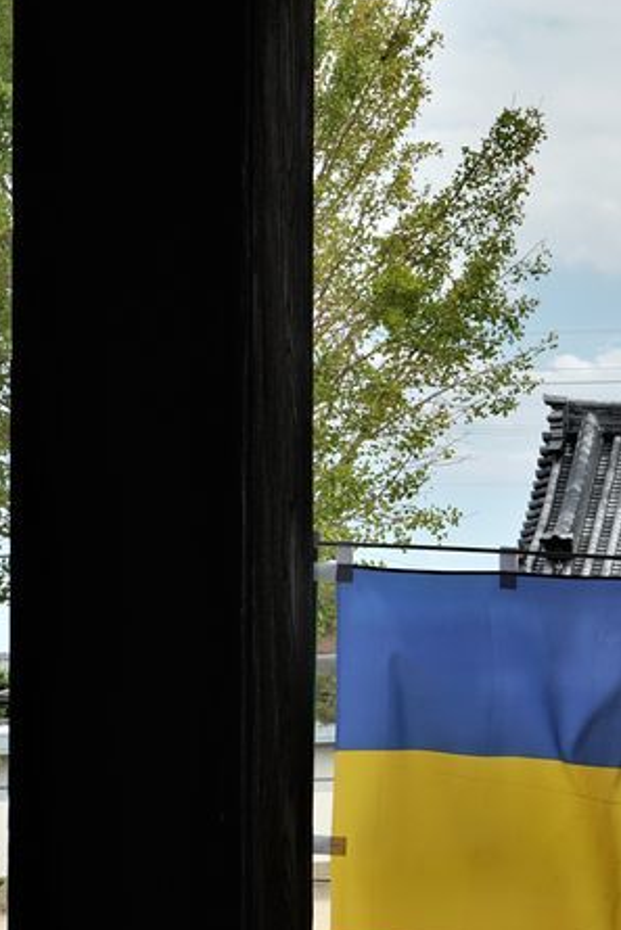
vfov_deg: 20.9
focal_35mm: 97
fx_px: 2508
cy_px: 658
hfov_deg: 14.0
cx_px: 558
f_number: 7.1
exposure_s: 1/320
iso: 100
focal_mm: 24
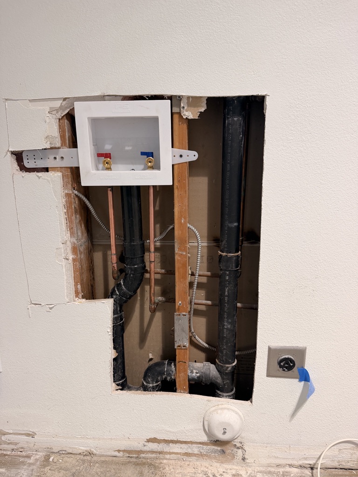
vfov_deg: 71.6
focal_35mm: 24
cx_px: 179
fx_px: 331
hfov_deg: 56.8
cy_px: 238
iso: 200
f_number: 1.78
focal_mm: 6.76
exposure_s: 1/120
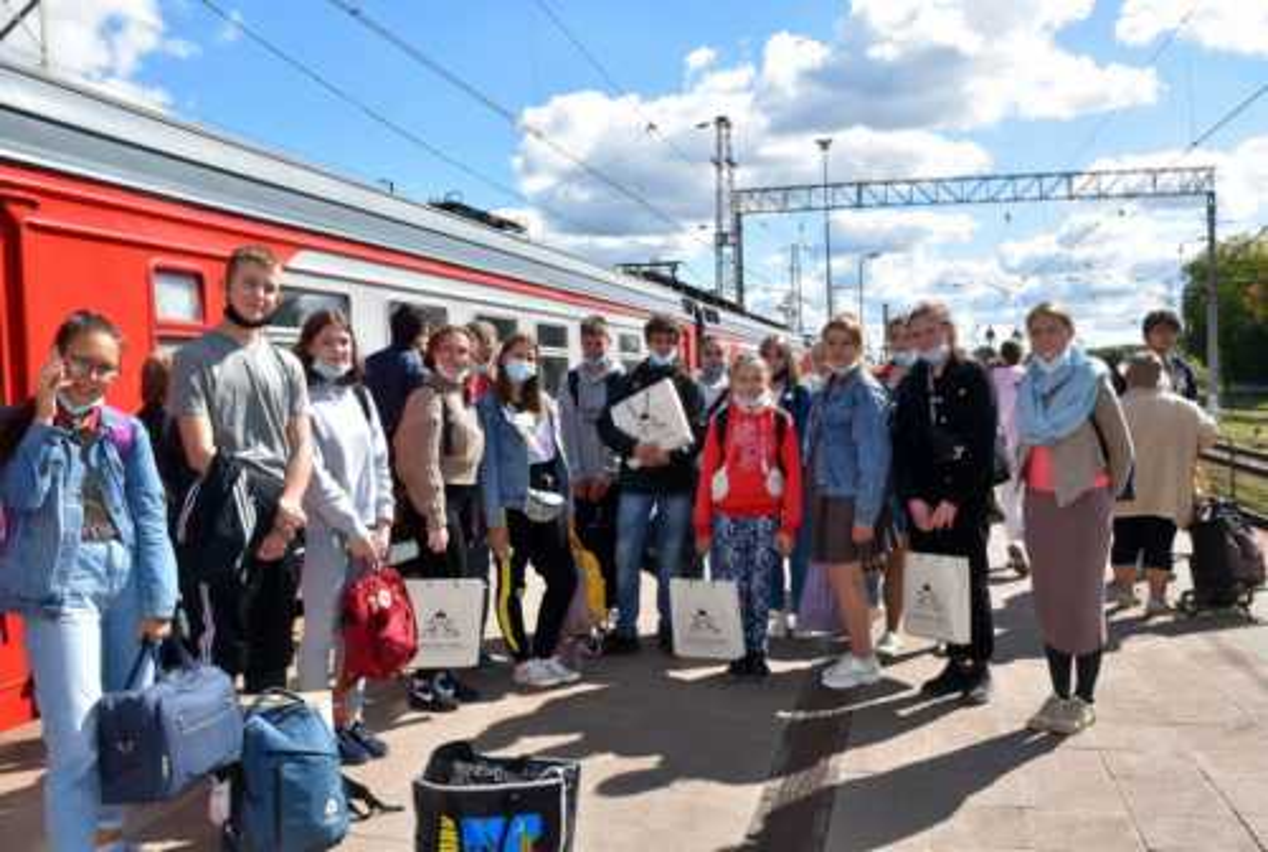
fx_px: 1059
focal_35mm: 30
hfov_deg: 61.8
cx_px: 634
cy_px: 426
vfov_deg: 43.8
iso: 100
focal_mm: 20
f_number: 10
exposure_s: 1/200
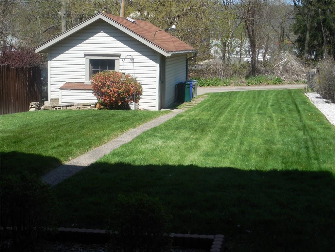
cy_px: 126
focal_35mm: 48
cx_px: 168
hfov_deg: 39.7
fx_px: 465
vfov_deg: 30.3
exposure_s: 1/800
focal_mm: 8.7
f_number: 4
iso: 125
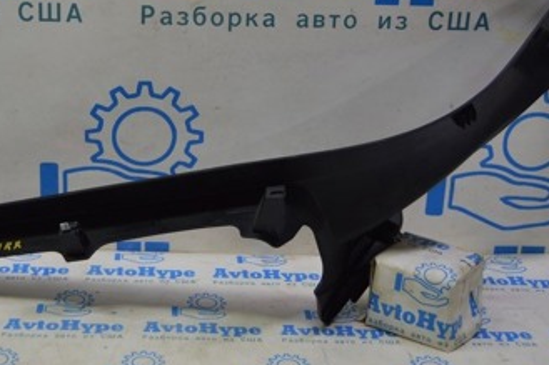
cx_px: 202
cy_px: 66
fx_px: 1067
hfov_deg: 28.7
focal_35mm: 70
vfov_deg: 19.2
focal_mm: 24
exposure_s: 1/80
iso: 400
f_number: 4.5
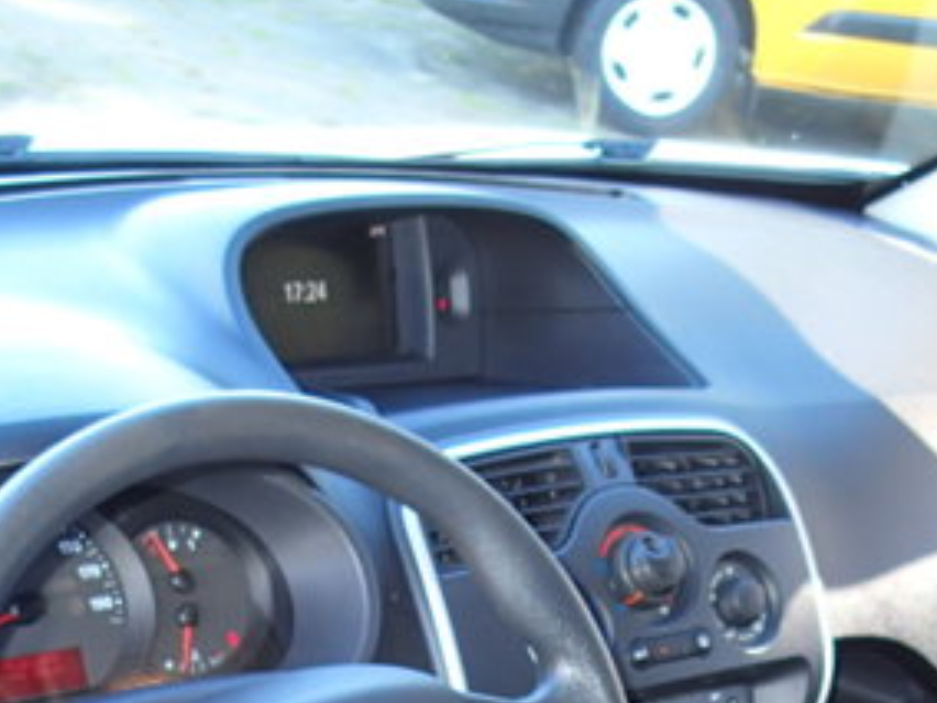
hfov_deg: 28.9
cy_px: 891
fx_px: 1814
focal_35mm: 67
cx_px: 356
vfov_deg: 20.2
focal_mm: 4.5
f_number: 2
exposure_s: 1/60
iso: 100
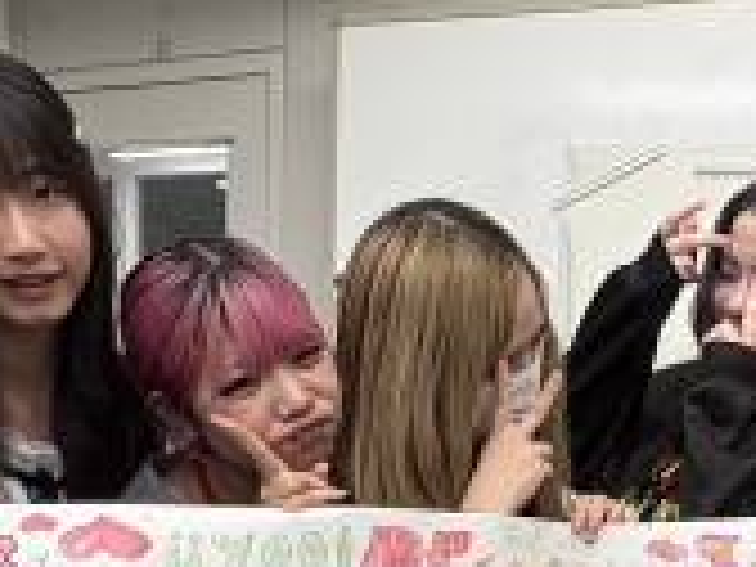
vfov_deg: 21.0
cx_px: 716
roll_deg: -3.1
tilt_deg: -11.1
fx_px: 1398
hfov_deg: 28.8
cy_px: 716
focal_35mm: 64
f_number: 2.2
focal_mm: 2.22
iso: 160
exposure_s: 1/99
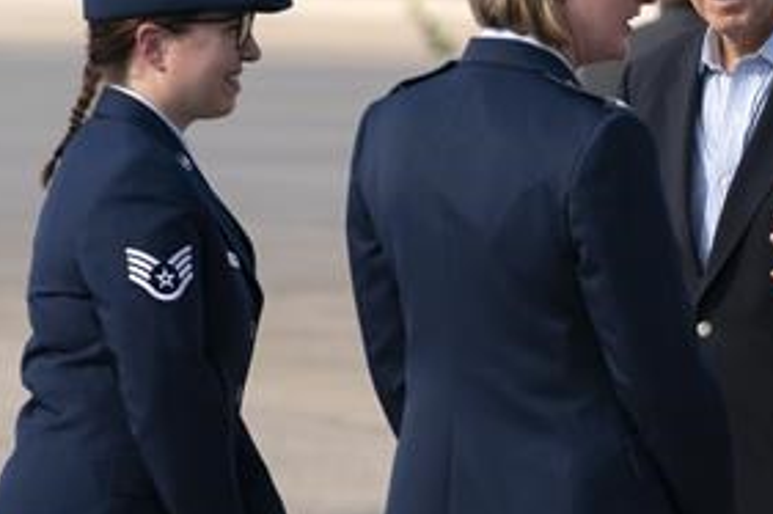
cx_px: 652
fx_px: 7296
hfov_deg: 6.1
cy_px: 370
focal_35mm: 340
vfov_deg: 4.0
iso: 160
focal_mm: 147
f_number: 4.5
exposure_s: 1/1600
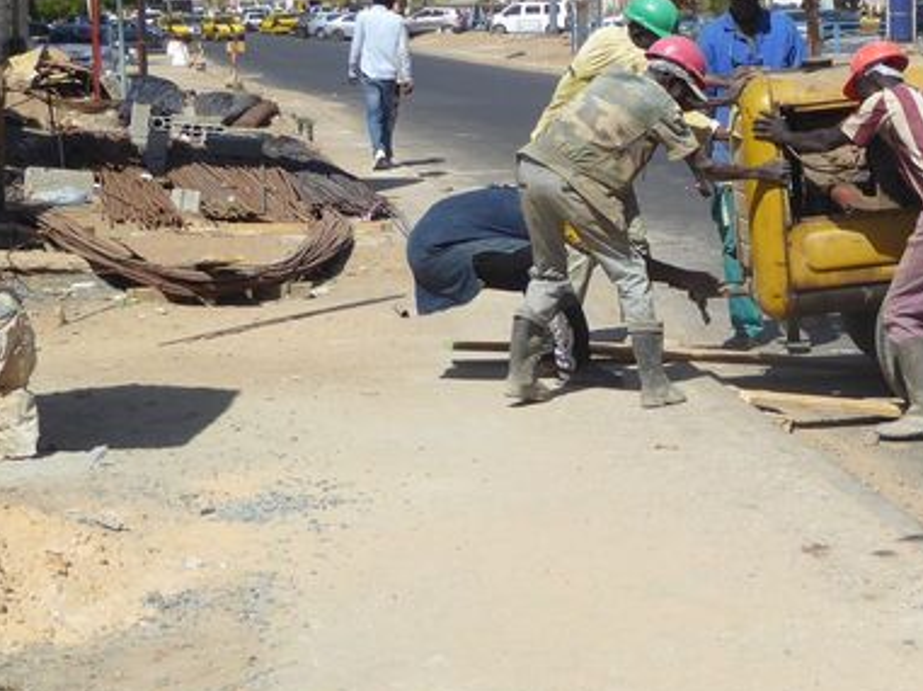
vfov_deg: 14.3
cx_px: 841
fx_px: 2744
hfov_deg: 18.8
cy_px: 211
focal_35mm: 103
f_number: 4
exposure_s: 1/640
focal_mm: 8.4
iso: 80
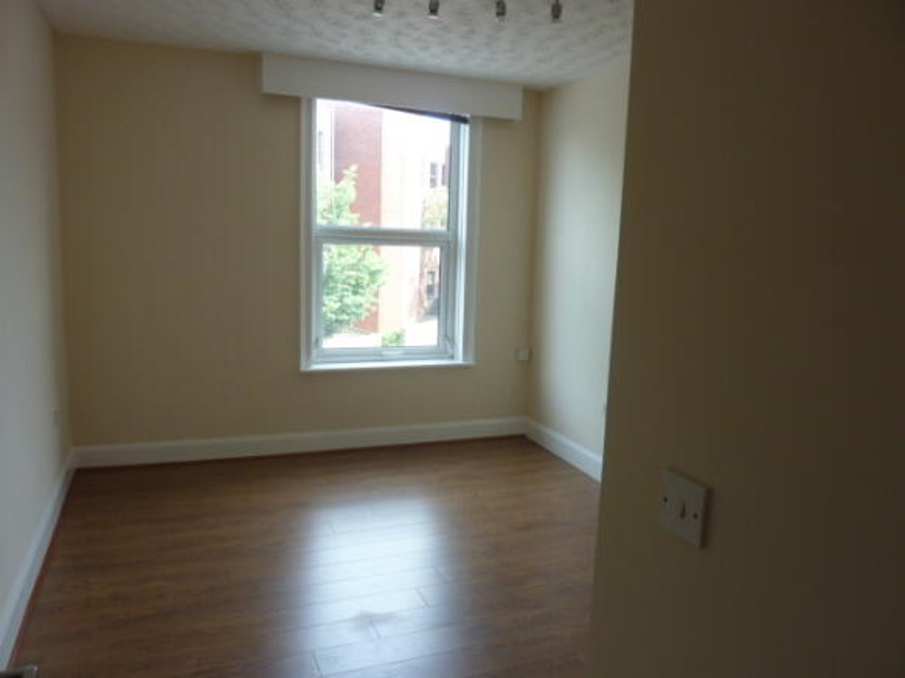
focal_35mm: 25
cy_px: 339
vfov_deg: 54.9
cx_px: 452
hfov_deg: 69.4
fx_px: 653
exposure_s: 1/50
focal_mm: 4.1
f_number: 3.3
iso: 80
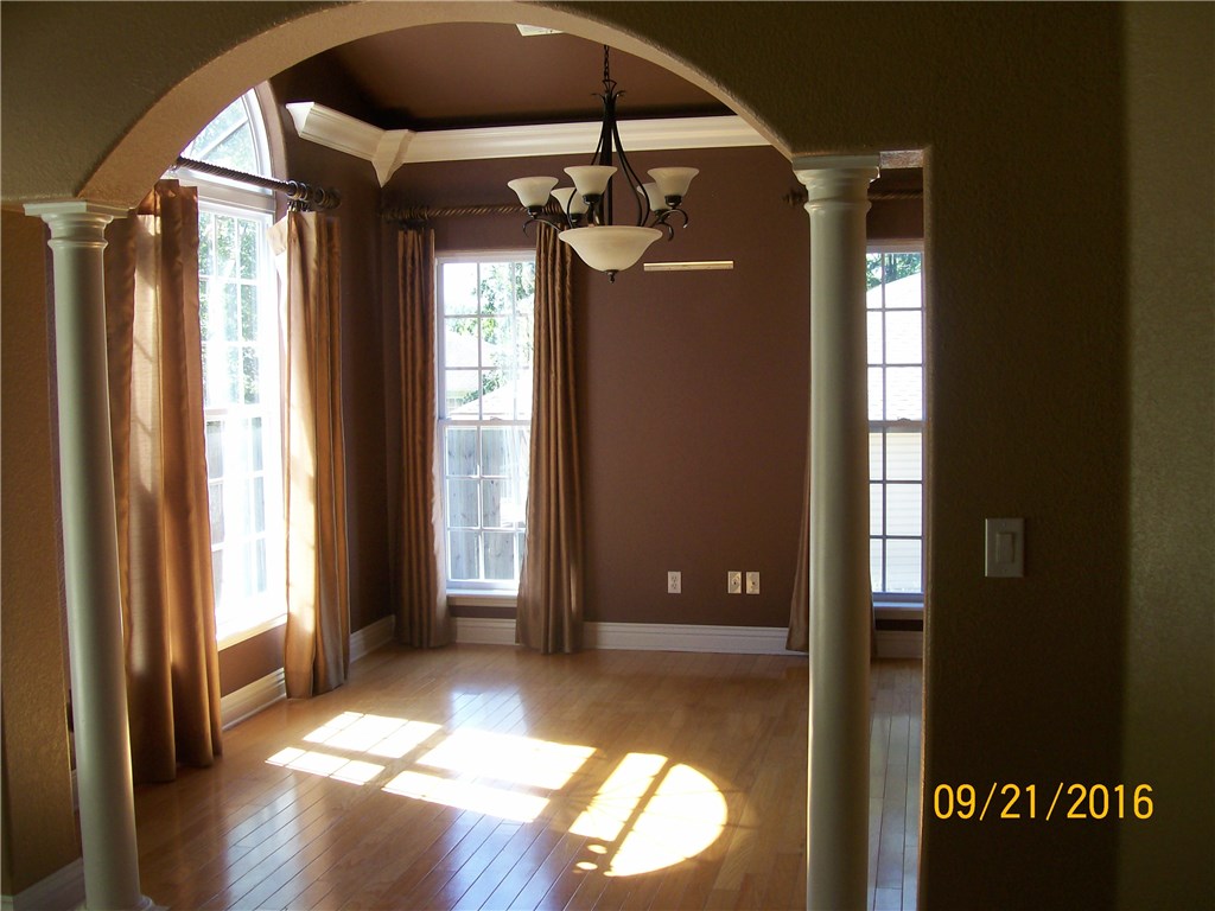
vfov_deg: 39.7
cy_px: 456
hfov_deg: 51.4
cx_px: 608
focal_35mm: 36
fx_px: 1264
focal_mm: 6
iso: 80
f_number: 2.7
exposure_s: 1/105
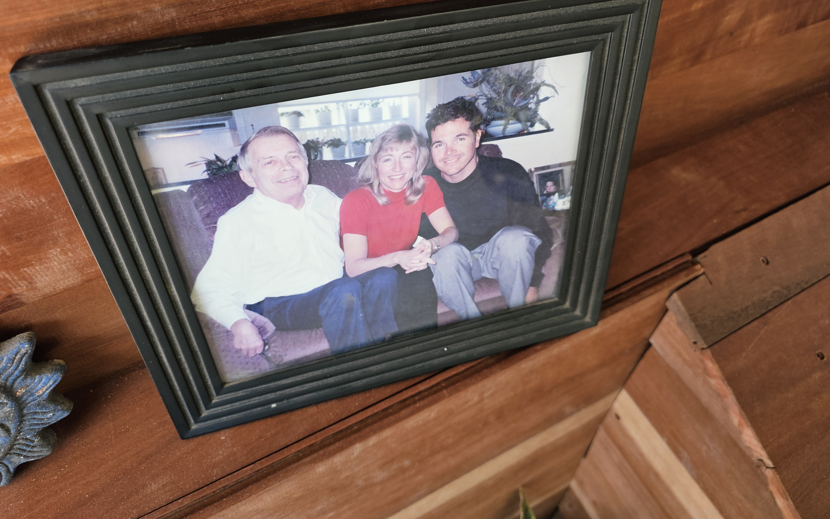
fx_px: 565
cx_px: 406
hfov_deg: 72.5
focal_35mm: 25
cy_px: 204
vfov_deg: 48.9
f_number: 1.7
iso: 64
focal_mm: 6.3
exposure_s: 1/180
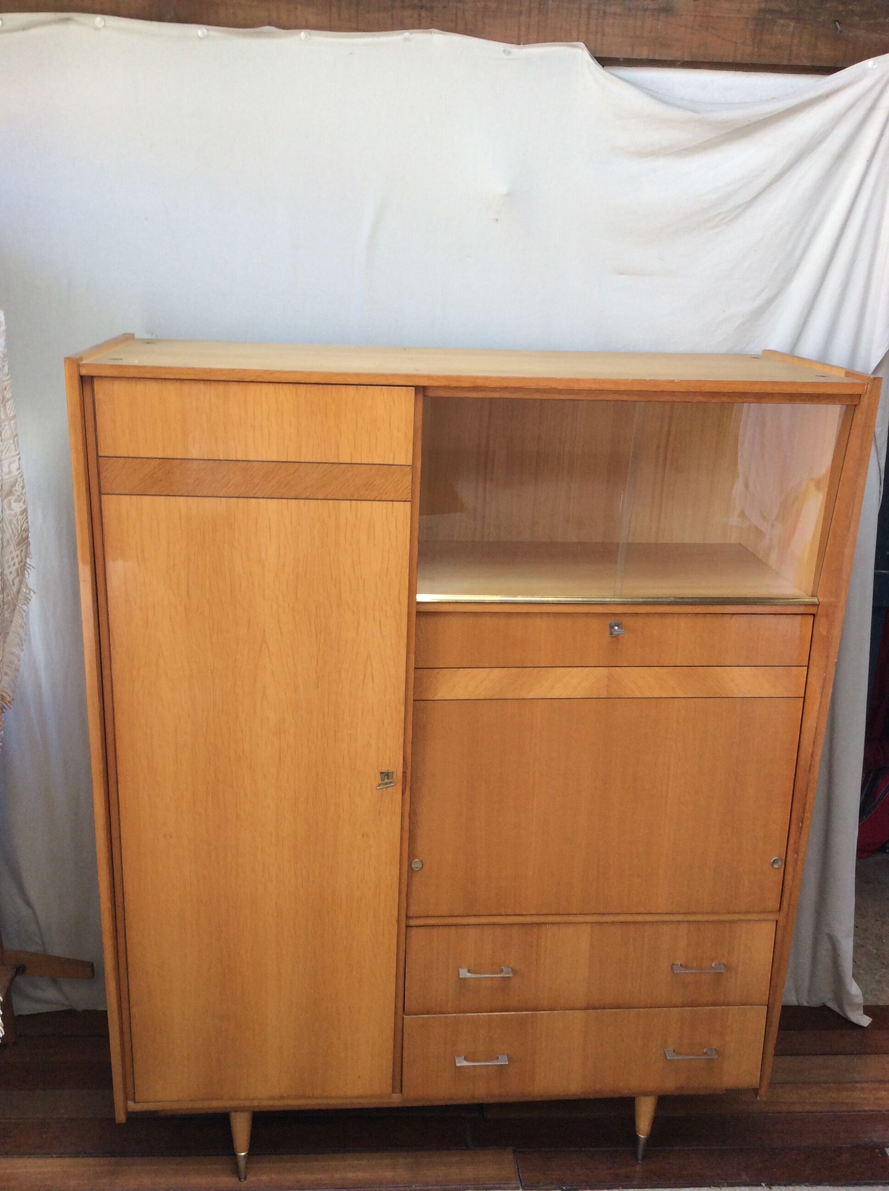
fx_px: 1099
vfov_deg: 56.9
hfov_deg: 44.1
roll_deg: -1.1
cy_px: 596
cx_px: 444
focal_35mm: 32
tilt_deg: -18.3
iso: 40
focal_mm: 3.3
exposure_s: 1/50
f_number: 2.4
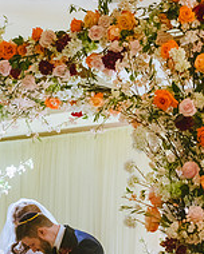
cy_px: 283
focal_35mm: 167
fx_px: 1260
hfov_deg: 9.2
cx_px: 48
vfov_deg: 11.4
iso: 2500
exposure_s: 1/160
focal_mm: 75
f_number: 2.8
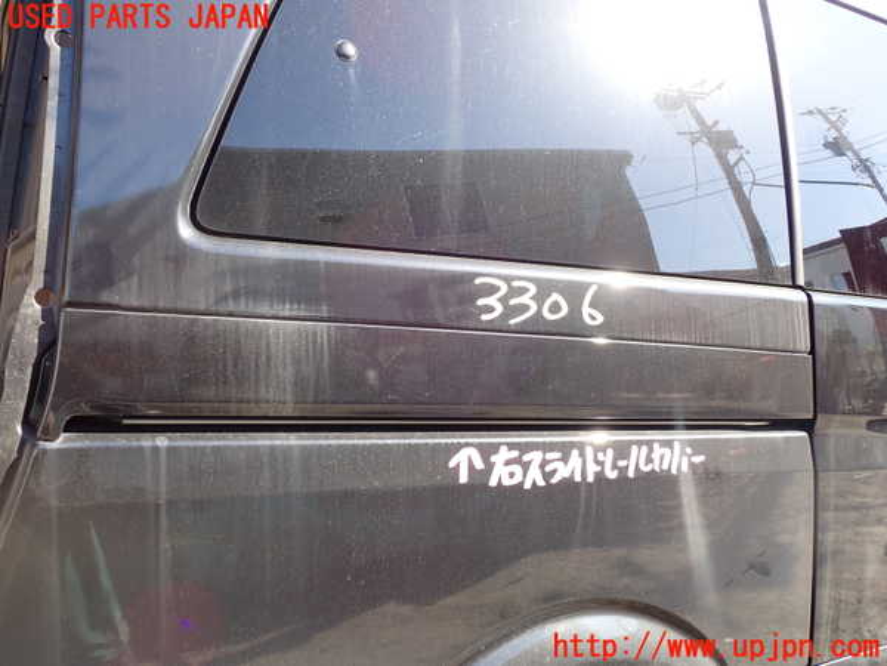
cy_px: 333
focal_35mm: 30
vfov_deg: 46.8
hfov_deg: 60.0
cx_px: 444
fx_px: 769
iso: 100
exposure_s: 1/125
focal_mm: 5.4
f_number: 3.2
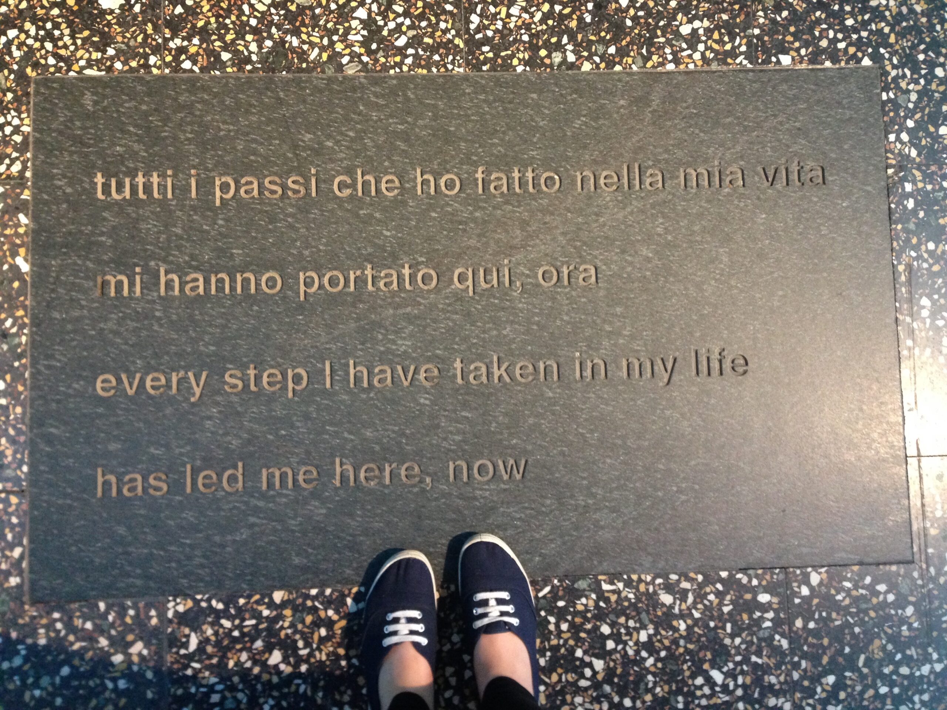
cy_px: 355
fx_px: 903
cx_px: 474
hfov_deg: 55.4
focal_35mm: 33
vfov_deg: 42.9
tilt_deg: -84.0
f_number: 2.4
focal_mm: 4.12
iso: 320
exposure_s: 1/20
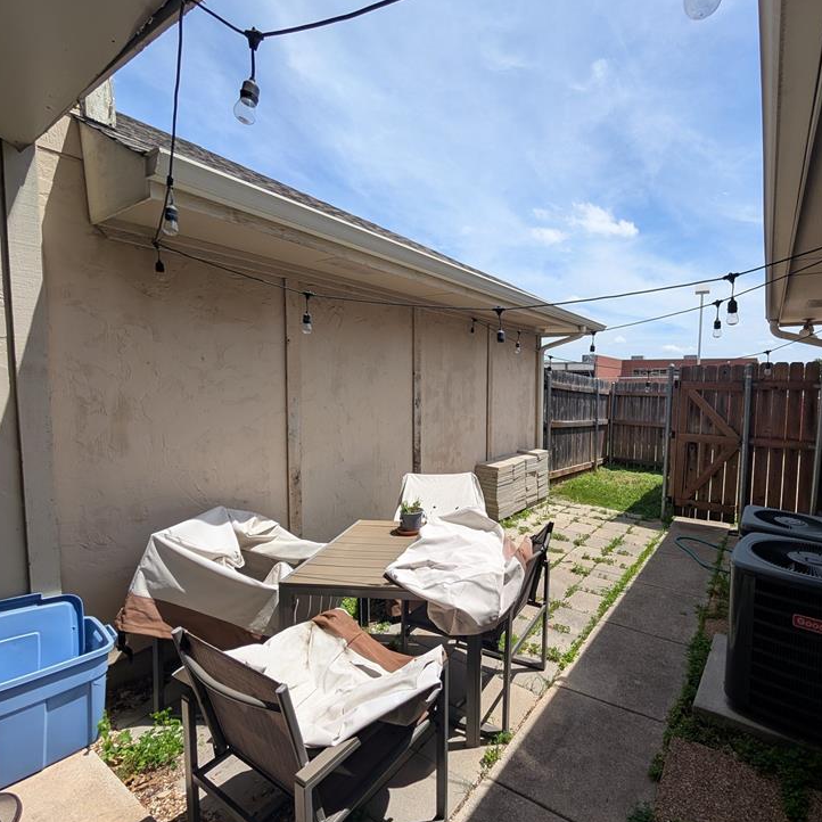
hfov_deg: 89.3
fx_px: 403
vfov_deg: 91.1
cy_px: 416
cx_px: 515
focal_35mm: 15
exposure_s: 1/3077
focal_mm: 2.02
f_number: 1.7
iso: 53
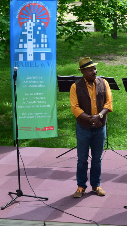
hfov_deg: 12.0
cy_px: 112
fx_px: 599
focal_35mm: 100
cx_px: 132
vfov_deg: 21.4
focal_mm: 42
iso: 400
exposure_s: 1/250
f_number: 10
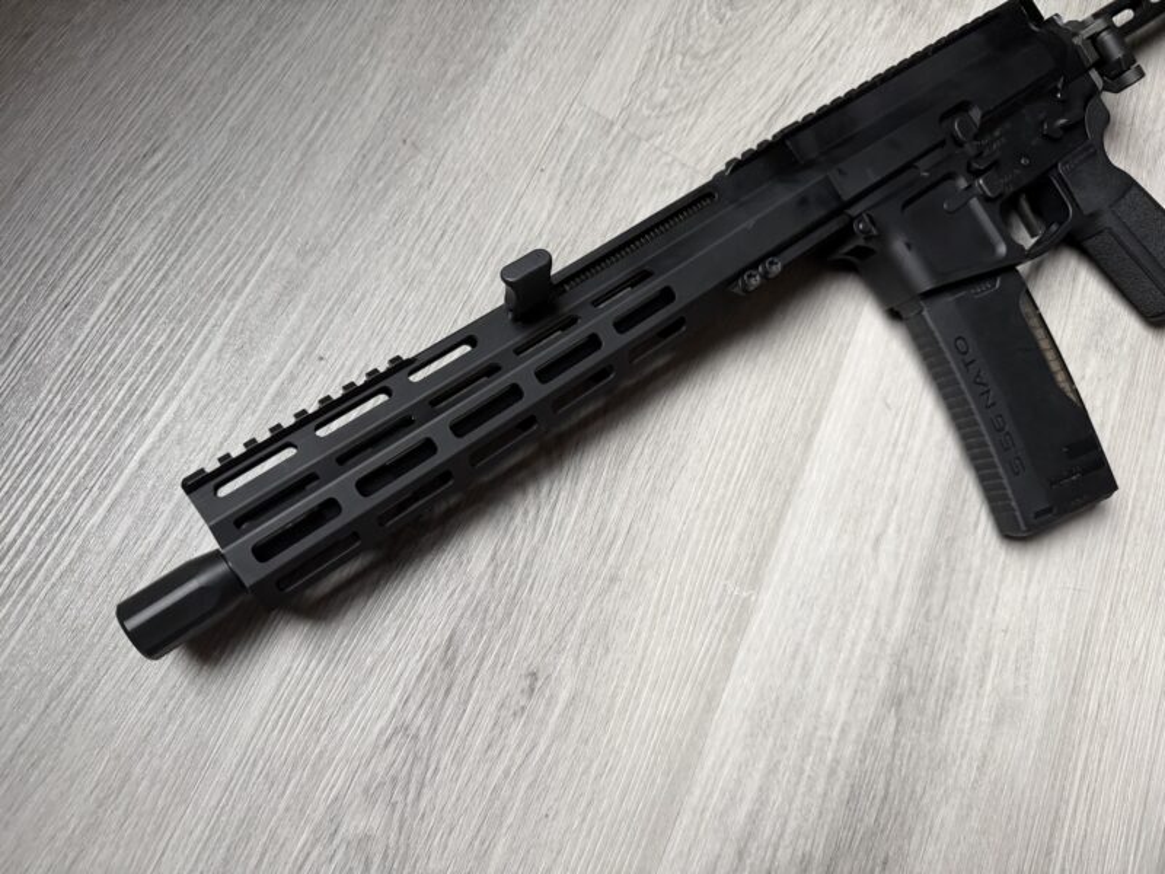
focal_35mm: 24
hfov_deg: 71.6
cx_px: 582
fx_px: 808
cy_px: 437
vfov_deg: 56.8
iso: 320
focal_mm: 6.76
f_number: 1.78
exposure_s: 1/60
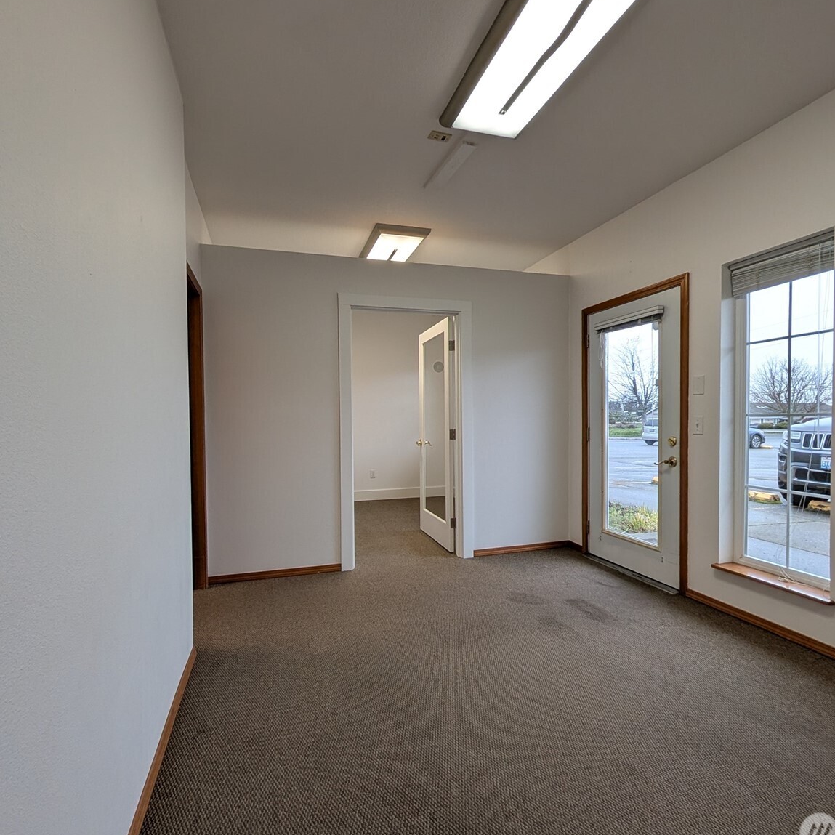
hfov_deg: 87.4
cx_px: 407
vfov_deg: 87.4
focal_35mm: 16
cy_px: 426
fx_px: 437
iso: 82
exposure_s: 1/120
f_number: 2.2
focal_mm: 1.54
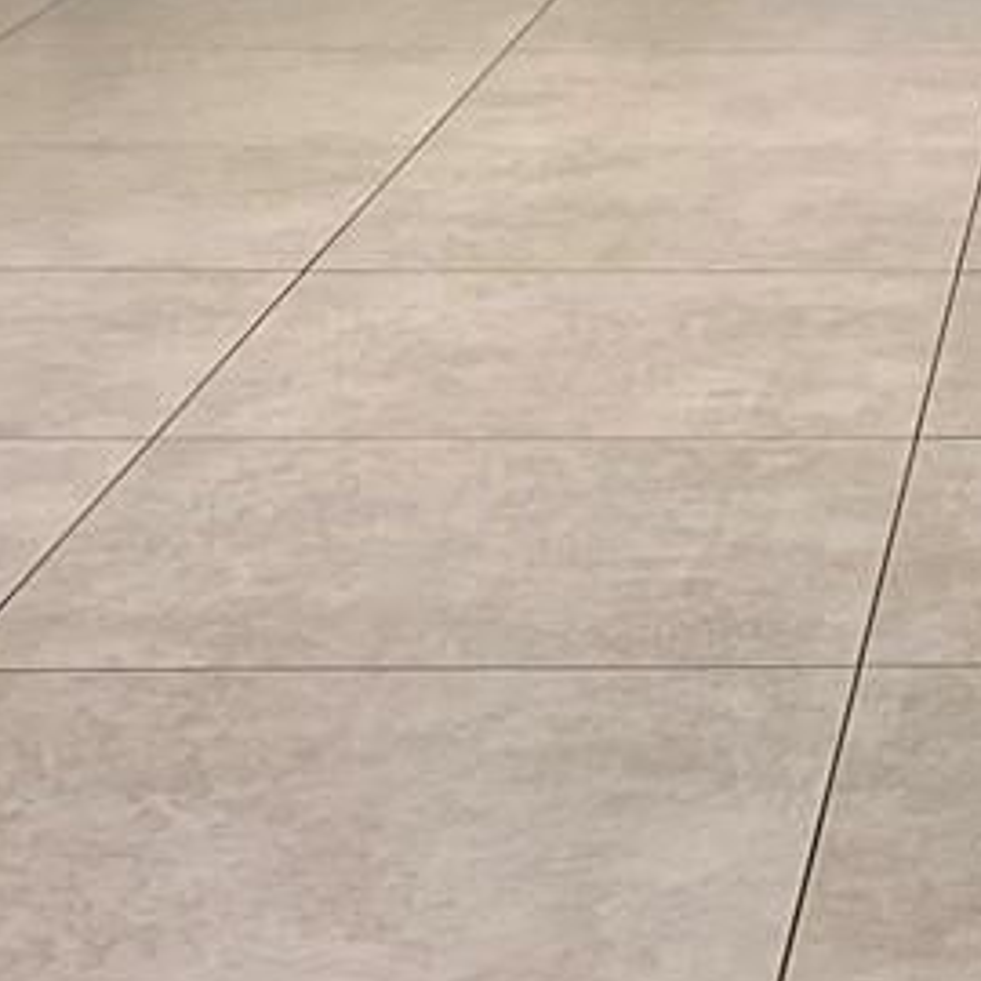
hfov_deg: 11.9
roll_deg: -2.2
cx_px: 1755
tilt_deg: +1.8
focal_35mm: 136
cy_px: -770
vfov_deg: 11.9
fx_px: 4360
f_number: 1.8
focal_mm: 4.25
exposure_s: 1/60
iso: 64
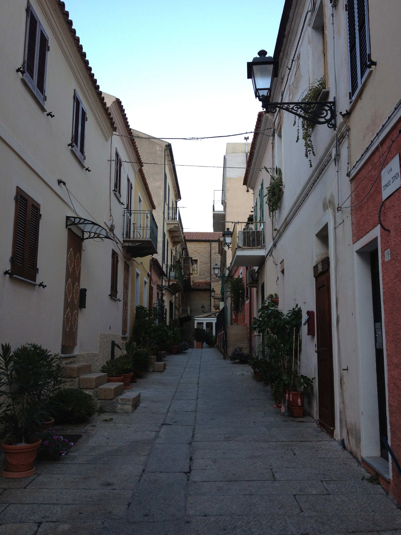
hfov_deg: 40.7
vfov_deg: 52.6
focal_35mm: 35
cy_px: 268
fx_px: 541
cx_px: 200
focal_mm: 4.28
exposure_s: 1/151
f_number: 2.4
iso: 64
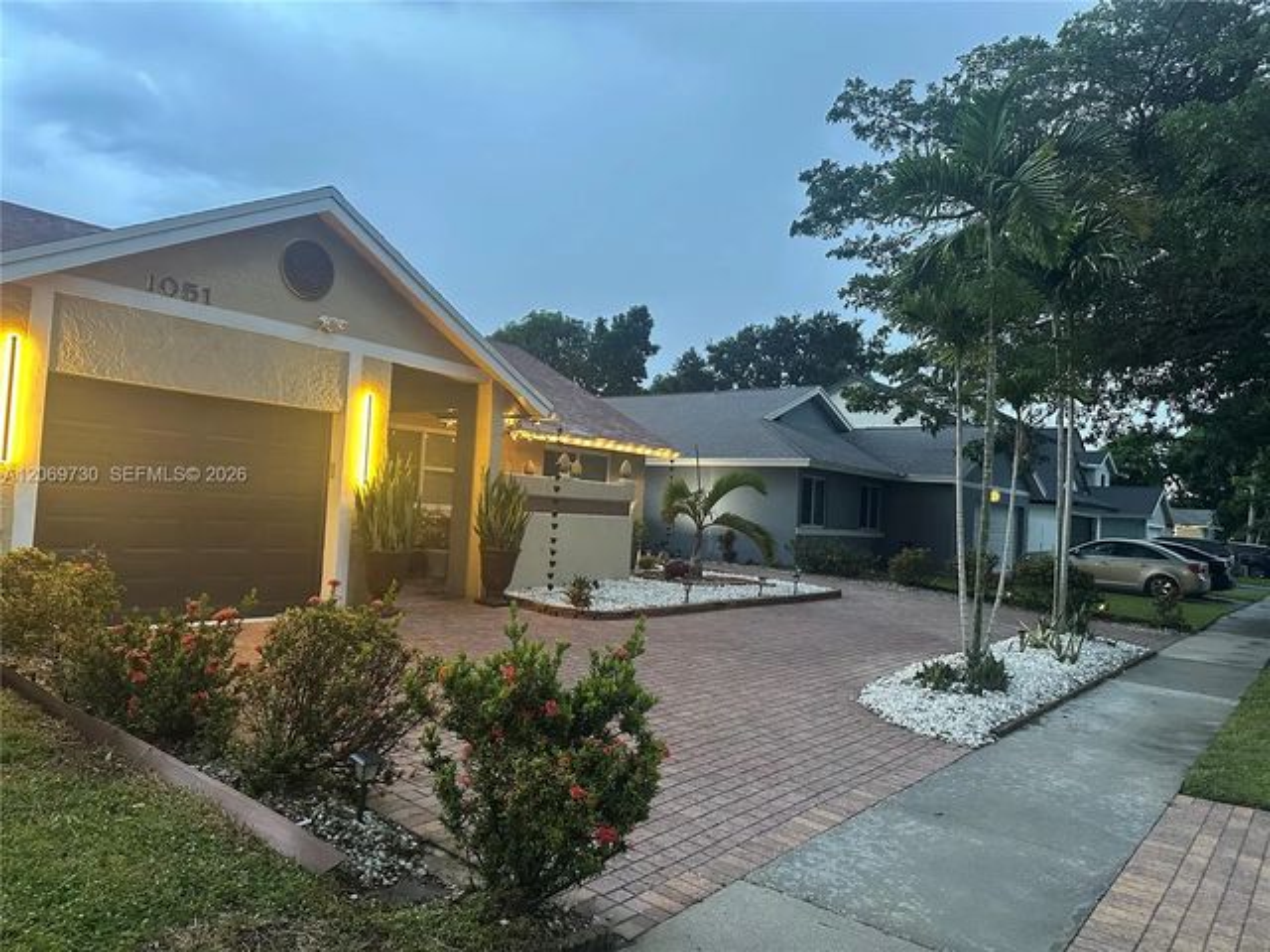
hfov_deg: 71.6
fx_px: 881
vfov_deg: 56.8
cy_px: 476
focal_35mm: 24
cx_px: 635
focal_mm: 6.86
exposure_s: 1/60
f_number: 1.78
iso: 400
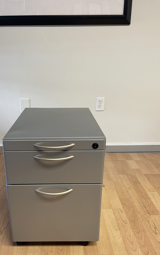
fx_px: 209
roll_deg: +0.9
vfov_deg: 62.8
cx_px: 60
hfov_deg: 41.5
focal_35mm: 30
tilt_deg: -20.0
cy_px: 139
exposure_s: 1/60
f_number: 1.6
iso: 80
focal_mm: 4.2
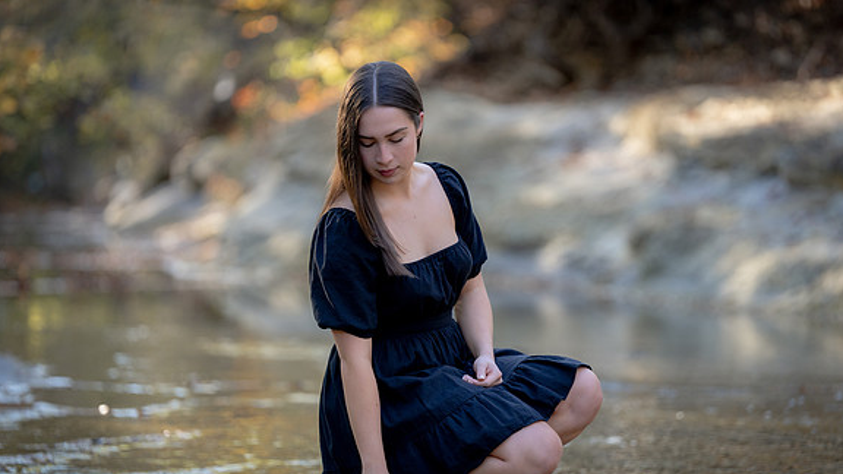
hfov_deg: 12.5
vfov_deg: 7.1
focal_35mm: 172
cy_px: 271
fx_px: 3845
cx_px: 420
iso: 500
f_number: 2.8
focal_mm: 163
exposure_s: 1/500
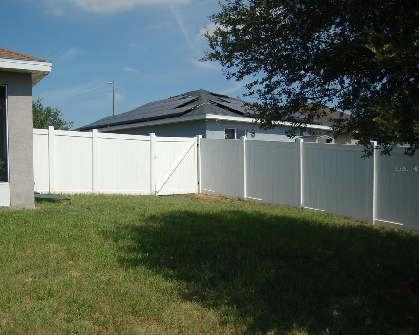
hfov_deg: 29.1
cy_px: 169
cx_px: 168
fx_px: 806
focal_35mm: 65
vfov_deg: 23.5
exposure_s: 1/2500
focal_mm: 38
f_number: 5
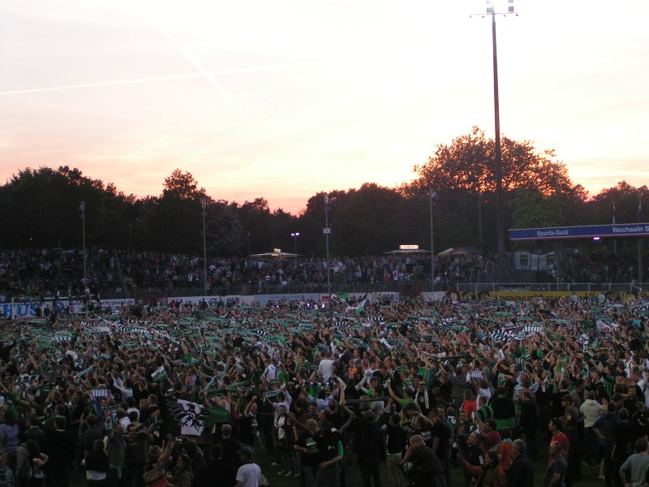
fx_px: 1350
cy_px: 244
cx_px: 324
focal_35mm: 72
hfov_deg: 27.0
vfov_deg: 20.4
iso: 125
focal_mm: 11
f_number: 3.2
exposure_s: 1/125
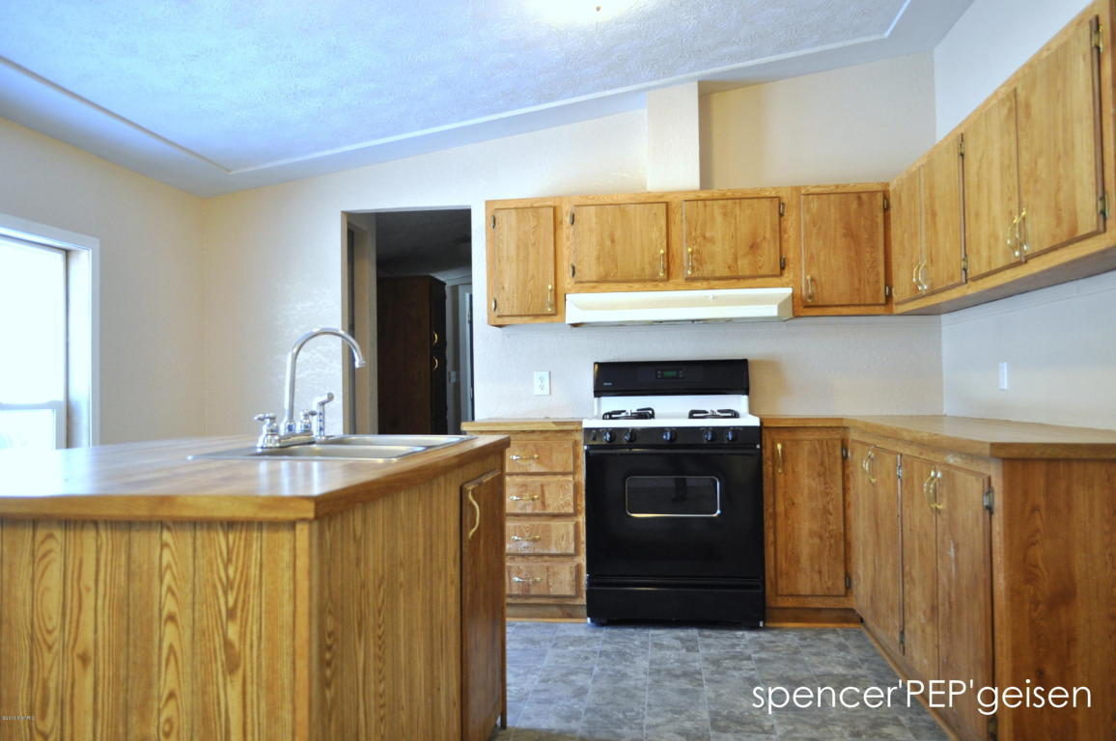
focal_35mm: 27
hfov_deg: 67.4
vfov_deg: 47.8
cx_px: 558
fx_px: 836
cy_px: 370
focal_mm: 18
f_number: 4
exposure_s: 1/60
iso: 640
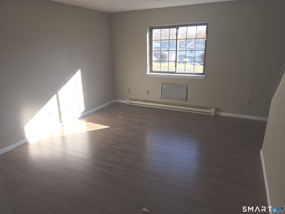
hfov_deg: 73.9
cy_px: 107
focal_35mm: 23
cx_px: 142
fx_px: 189
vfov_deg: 58.9
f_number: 1.4
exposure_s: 1/150
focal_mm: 6.5
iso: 10
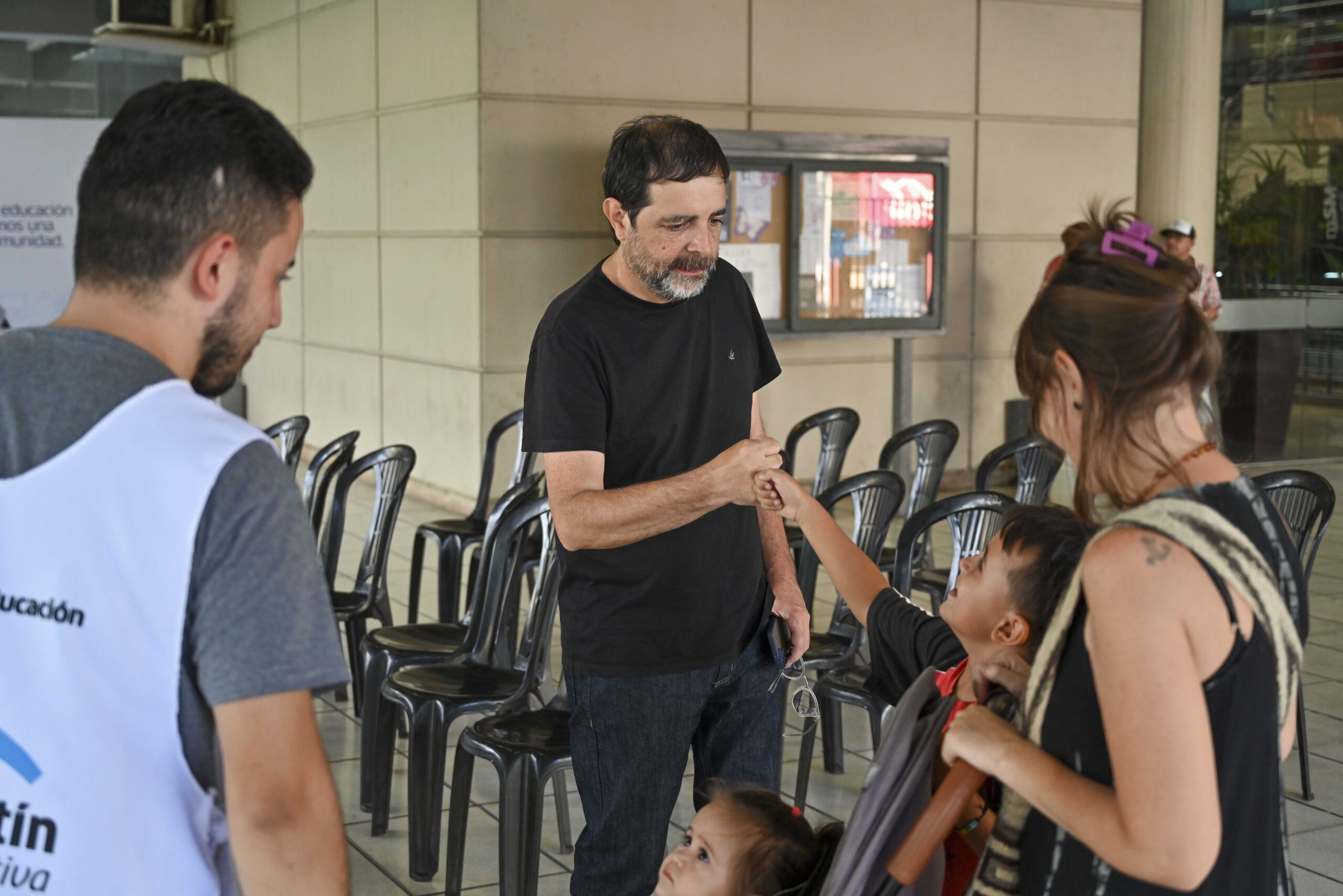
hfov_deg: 40.3
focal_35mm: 49
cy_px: 448
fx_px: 1828
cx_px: 672
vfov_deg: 27.5
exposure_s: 1/200
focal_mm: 49
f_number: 4
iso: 1000
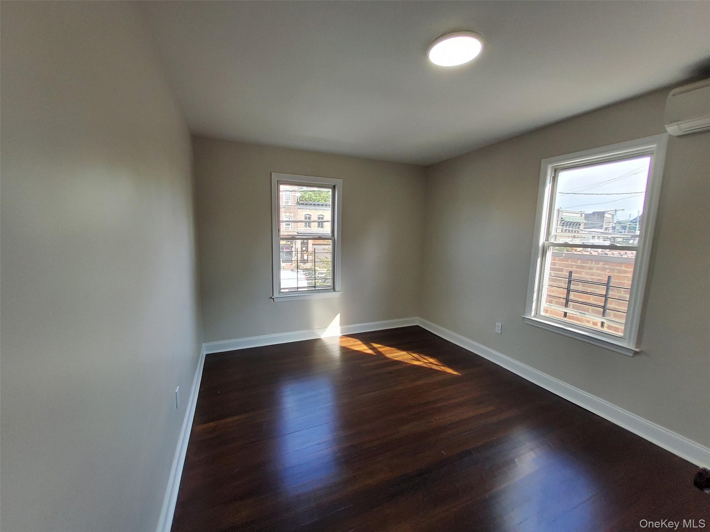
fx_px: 267
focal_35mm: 13
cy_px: 266
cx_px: 355
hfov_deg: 106.2
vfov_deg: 89.9
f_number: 2.2
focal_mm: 1.13
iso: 64
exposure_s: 1/119
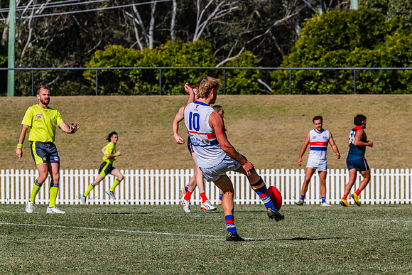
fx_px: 5434
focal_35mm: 475
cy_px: 145
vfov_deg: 2.9
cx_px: 215
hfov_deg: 4.3
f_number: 16
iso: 800
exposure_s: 1/1600
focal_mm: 420
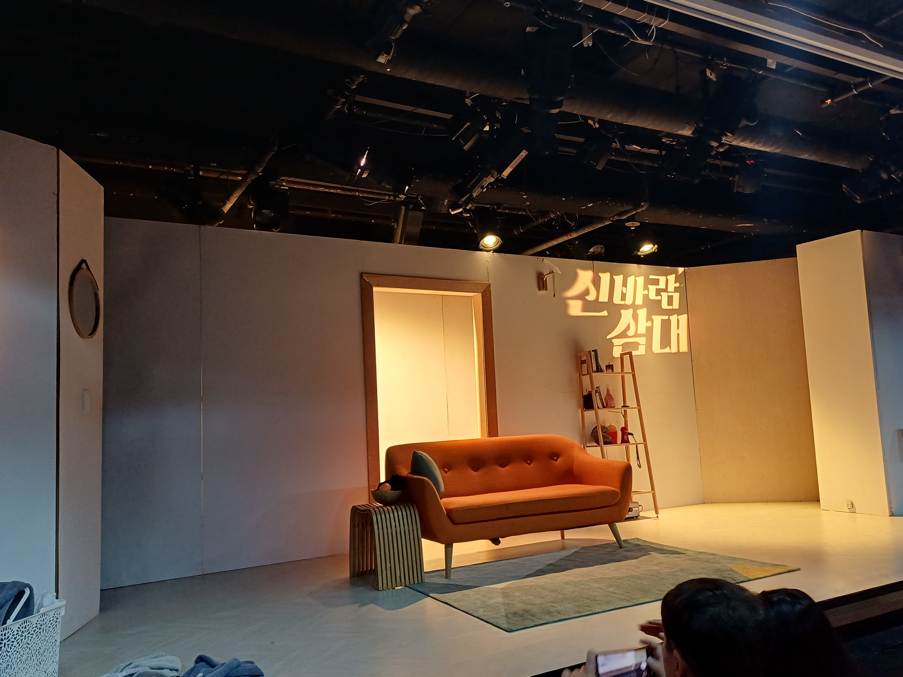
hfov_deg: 65.3
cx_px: 467
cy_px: 331
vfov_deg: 51.3
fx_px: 704
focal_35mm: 27
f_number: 1.8
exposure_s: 1/60
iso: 320
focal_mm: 4.65
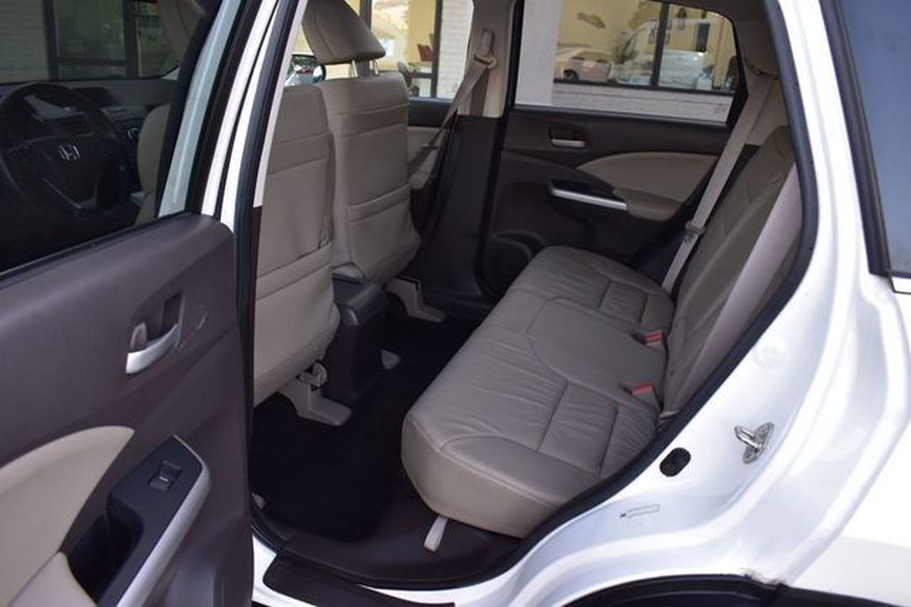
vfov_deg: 47.9
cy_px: 304
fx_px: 683
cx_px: 456
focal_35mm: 27
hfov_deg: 67.4
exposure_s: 1/30
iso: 400
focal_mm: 18
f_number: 7.1
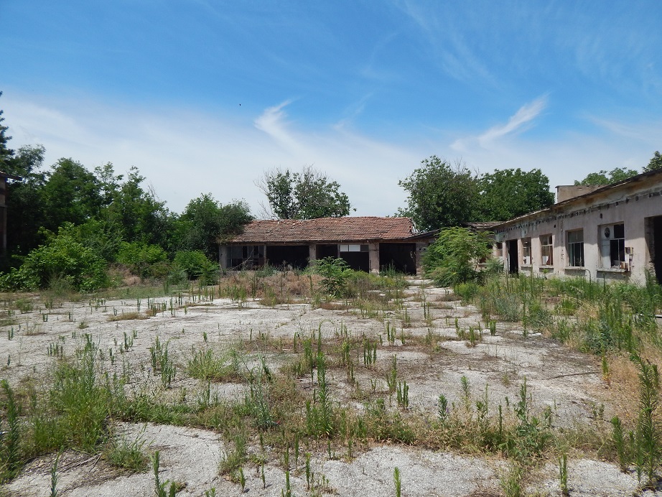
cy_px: 248
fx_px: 440
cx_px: 331
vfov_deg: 58.9
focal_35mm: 23
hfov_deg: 73.9
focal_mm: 4
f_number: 6
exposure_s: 1/800
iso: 125
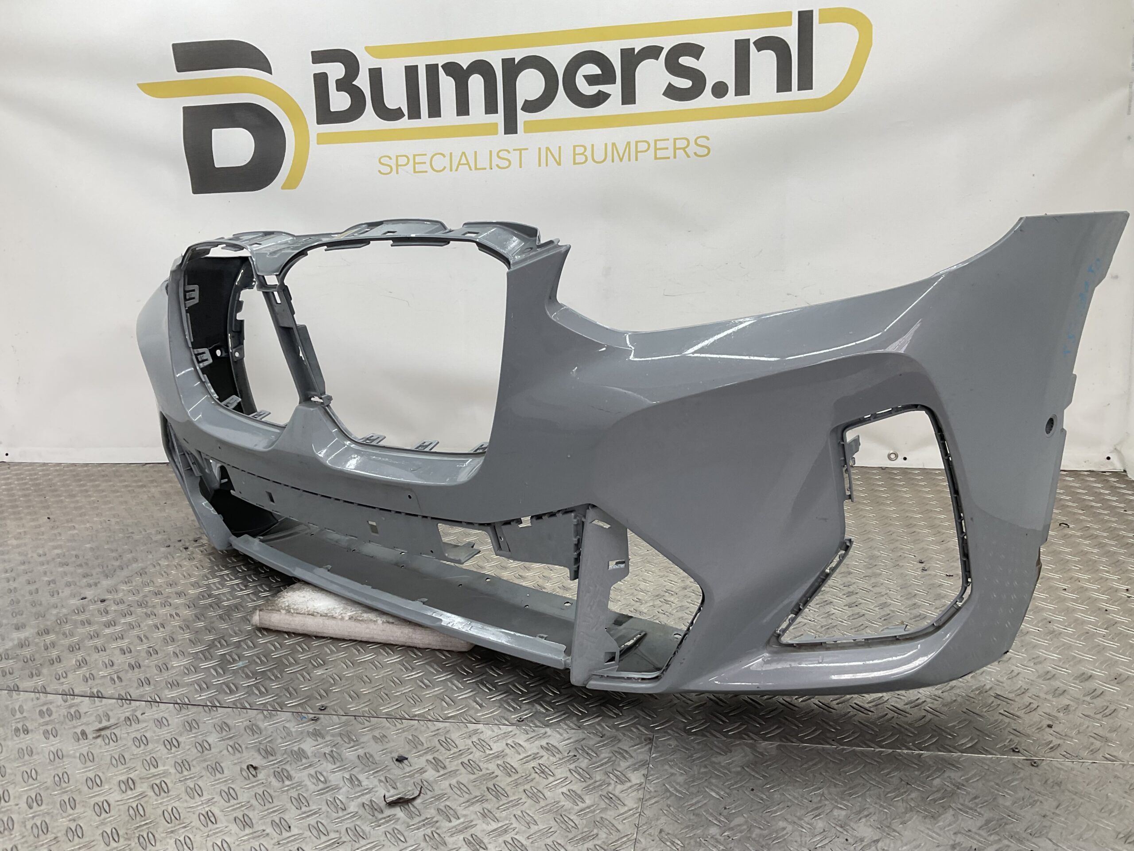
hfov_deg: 61.7
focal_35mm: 29
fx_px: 950
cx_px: 567
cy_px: 426
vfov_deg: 48.2
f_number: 1.8
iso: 20
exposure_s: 1/120
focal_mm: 3
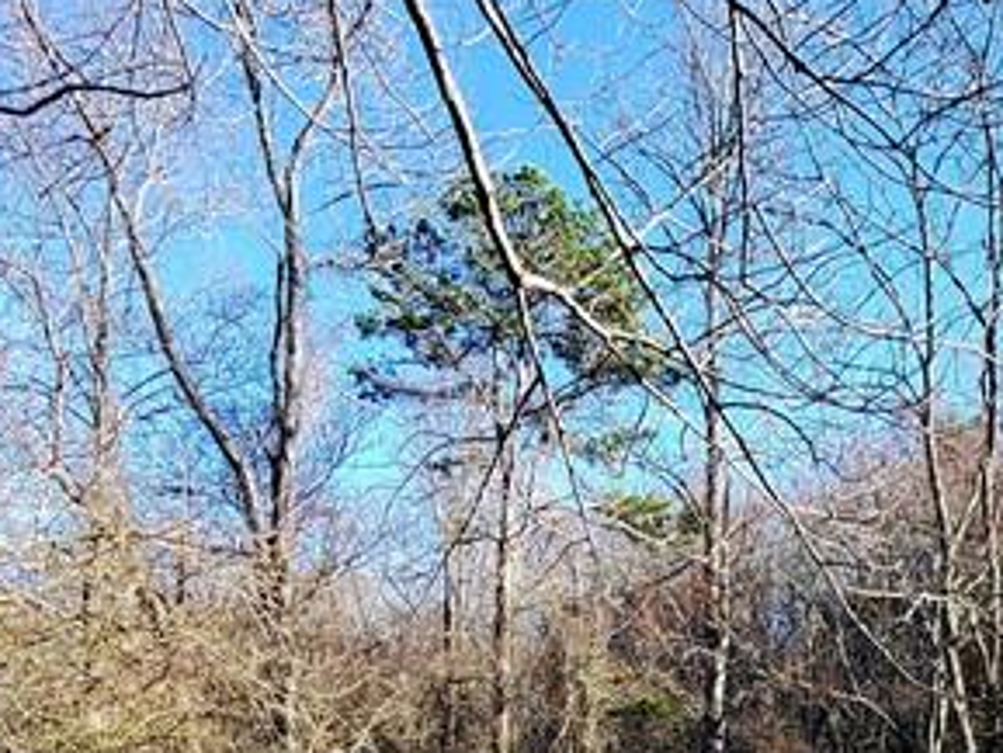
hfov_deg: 38.5
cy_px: 961
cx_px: 895
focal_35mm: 46
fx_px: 1333
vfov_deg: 26.9
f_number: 2.2
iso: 50
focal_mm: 1.8
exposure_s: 1/303
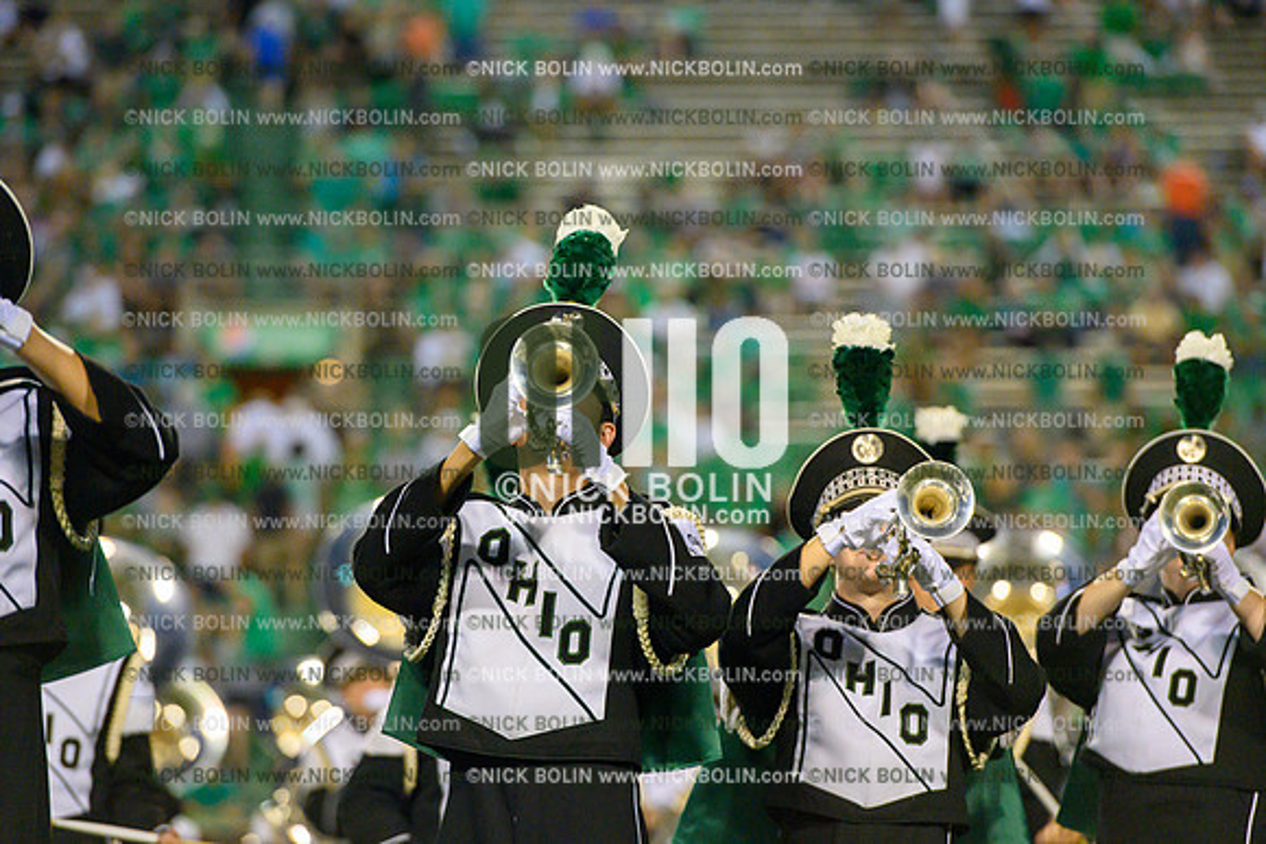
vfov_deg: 6.9
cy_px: 422
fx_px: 7035
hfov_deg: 10.3
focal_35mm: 200
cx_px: 633
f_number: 4
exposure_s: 1/1000
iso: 10000
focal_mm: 200
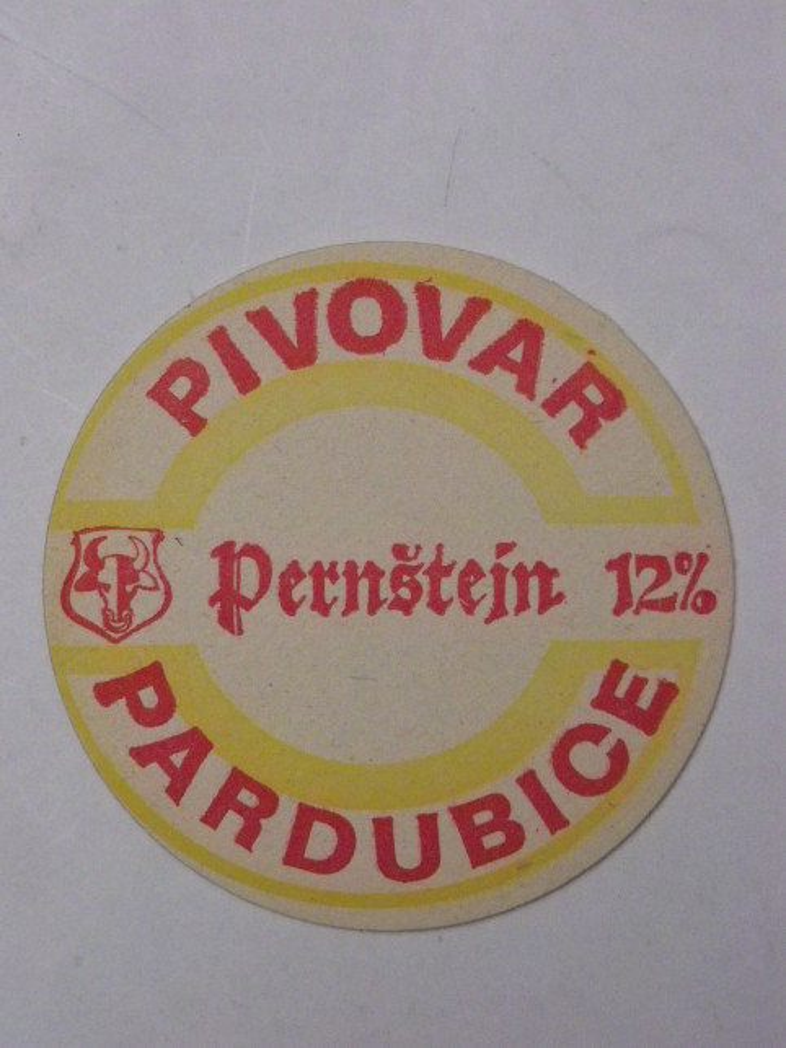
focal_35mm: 101
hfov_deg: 14.6
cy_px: 524
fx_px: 3059
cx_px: 393
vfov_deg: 19.5
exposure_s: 1/80
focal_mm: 17.9
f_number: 5.3
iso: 800
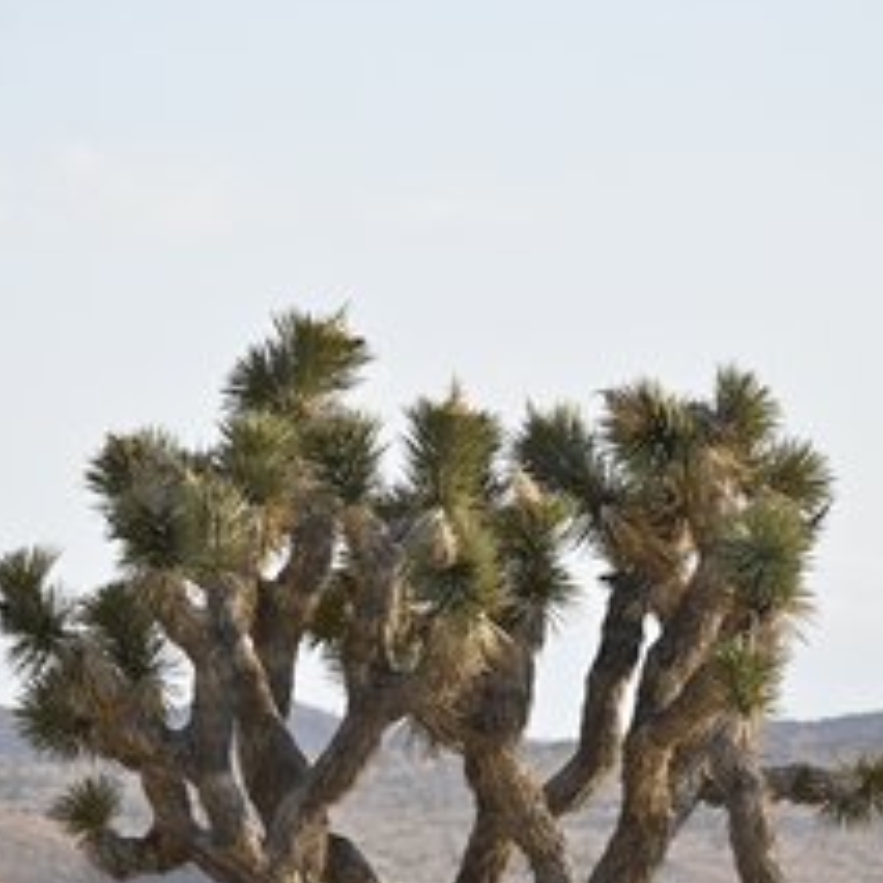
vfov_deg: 3.0
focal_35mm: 575
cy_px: 568
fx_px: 16595
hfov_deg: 3.0
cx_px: 487
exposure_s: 1/1000
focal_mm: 185
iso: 400
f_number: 6.3
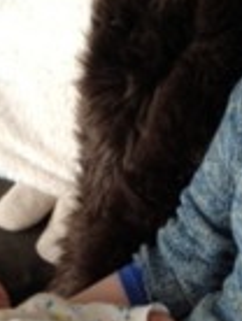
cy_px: 256
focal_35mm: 114
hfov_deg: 12.9
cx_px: 226
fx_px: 1059
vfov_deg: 17.1
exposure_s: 1/30
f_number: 2.4
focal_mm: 4.28
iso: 64
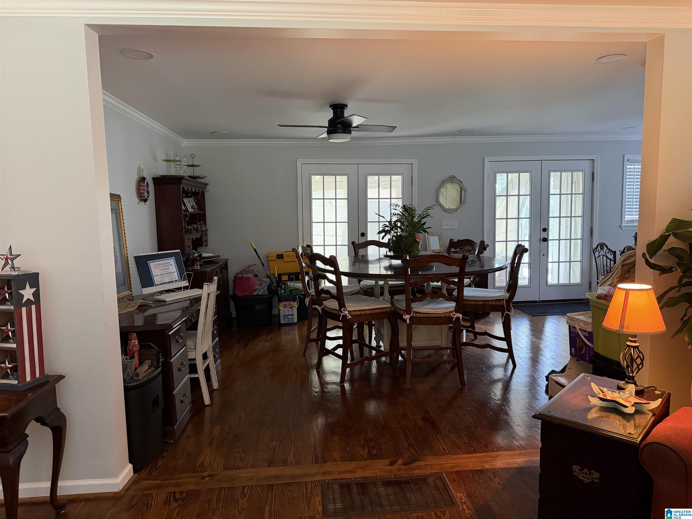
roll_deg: +0.5
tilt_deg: -5.0
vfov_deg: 56.8
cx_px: 346
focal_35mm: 24
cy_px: 260
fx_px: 480
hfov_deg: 71.6
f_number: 1.78
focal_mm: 6.76
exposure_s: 1/40
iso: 640
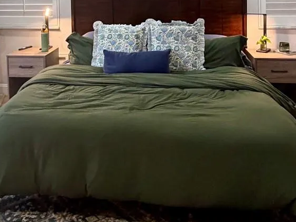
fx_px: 342
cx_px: 118
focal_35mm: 40
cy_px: -7
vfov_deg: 32.6
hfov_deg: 46.5
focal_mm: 2.22
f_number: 2.2
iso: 250
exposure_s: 1/60
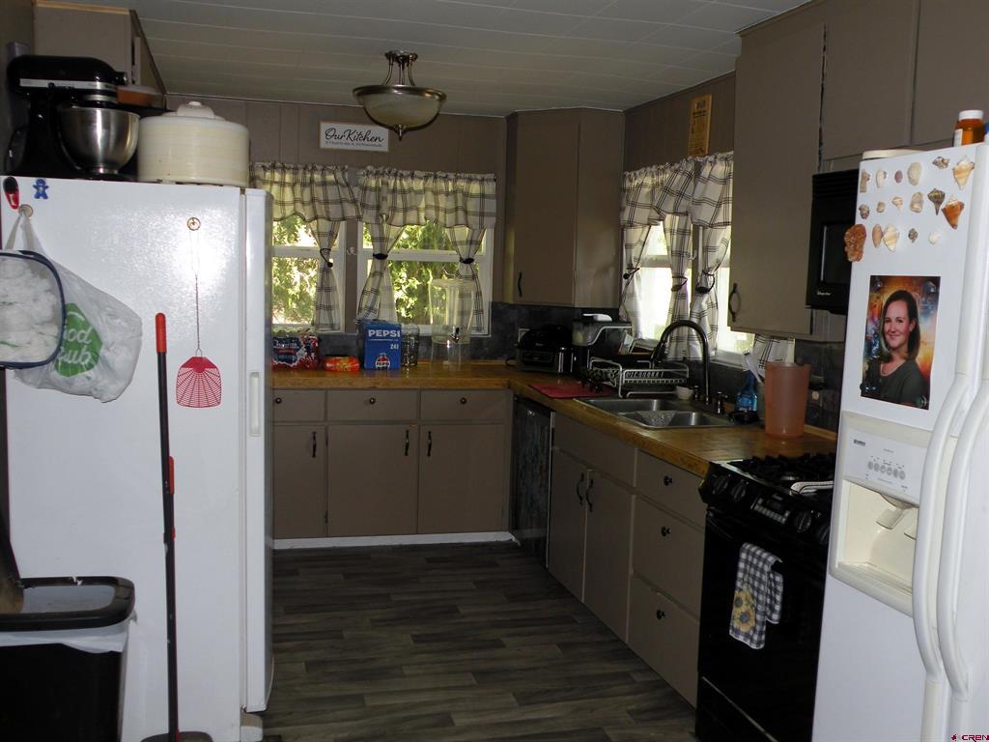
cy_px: 371
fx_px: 943
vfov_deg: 42.9
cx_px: 494
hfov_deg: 55.4
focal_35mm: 33
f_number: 3.2
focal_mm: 5.8
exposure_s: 1/30
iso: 64
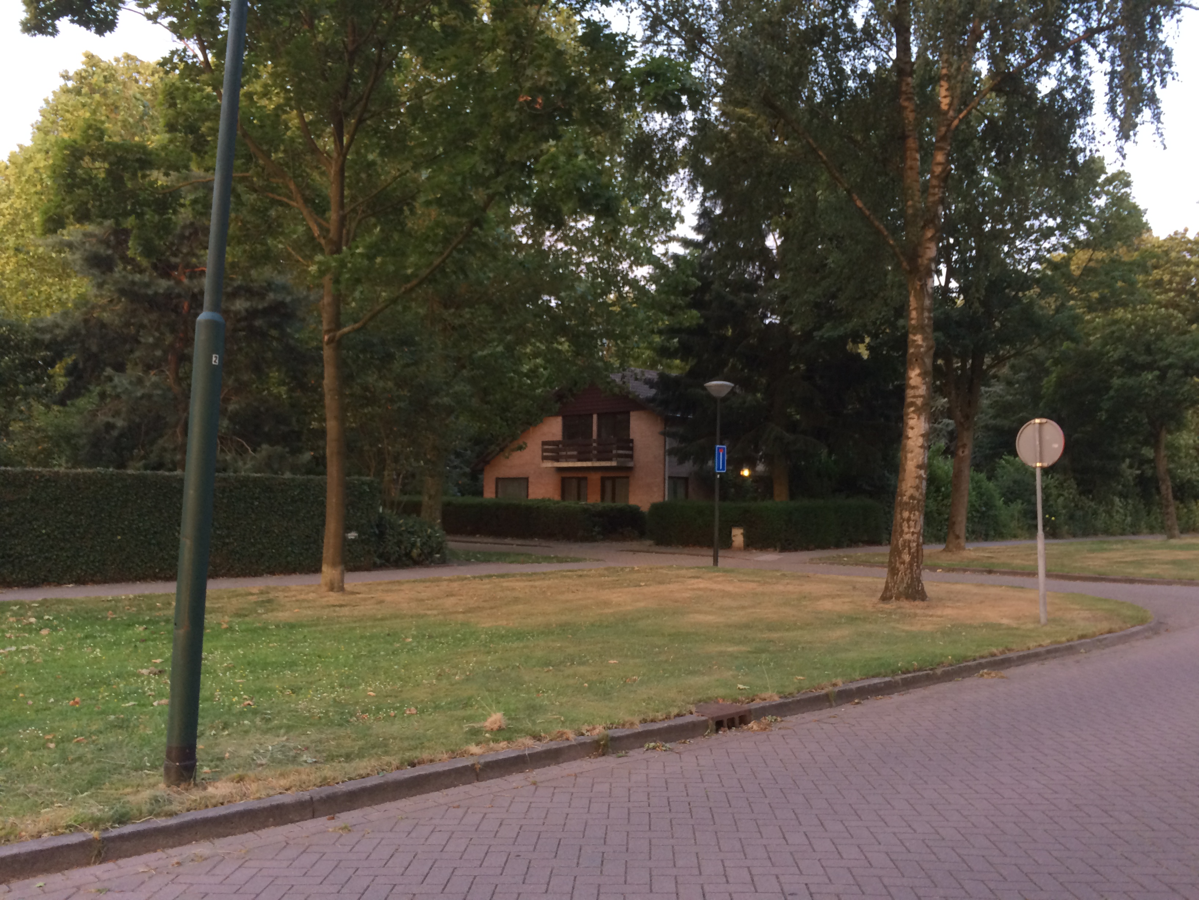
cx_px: 600
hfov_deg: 61.7
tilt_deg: +3.2
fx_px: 1004
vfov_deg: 48.2
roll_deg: -1.3
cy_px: 450
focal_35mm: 29
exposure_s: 1/30
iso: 80
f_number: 2.2
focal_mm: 4.15
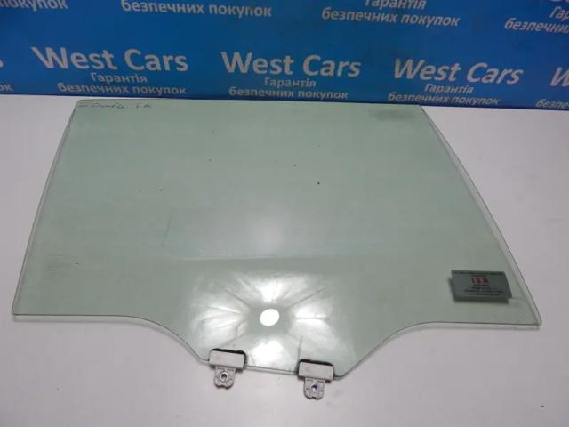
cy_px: 214
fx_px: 378
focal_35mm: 23
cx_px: 284
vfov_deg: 58.9
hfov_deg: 73.9
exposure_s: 1/250
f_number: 3
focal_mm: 4
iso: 320
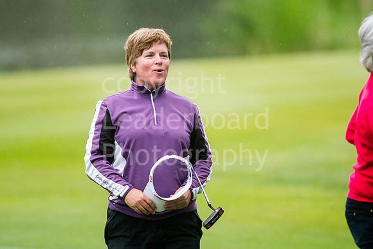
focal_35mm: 450
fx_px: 4663
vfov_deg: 3.1
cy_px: 124
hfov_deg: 4.6
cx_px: 186
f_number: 4
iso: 1600
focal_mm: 300
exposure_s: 1/1250
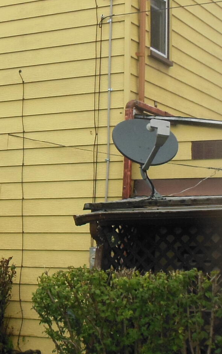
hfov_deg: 15.1
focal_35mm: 85
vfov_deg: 24.3
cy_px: 156
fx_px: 822
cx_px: -9
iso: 125
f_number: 3.2
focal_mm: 4.5
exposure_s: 1/640
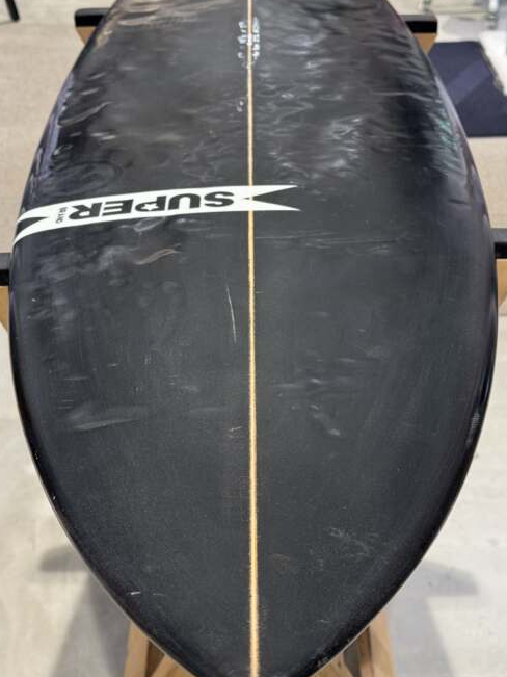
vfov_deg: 32.7
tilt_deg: -31.1
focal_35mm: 59
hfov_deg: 24.8
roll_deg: -0.1
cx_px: 252
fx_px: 1153
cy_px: 320
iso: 100
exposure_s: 1/50
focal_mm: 6.76
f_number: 1.78
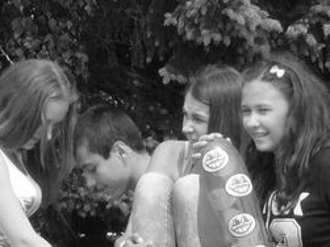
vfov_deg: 2.4
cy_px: 244
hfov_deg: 3.2
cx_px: 74
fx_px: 5984
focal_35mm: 628
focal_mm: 29.1
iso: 100
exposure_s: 1/125
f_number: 8
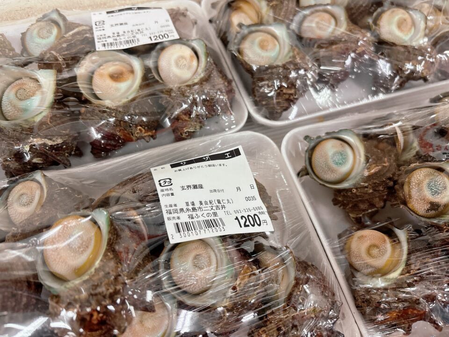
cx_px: 224
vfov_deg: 53.1
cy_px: 168
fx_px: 337
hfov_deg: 67.3
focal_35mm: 26
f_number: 1.6
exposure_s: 1/60
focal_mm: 5.96
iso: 160
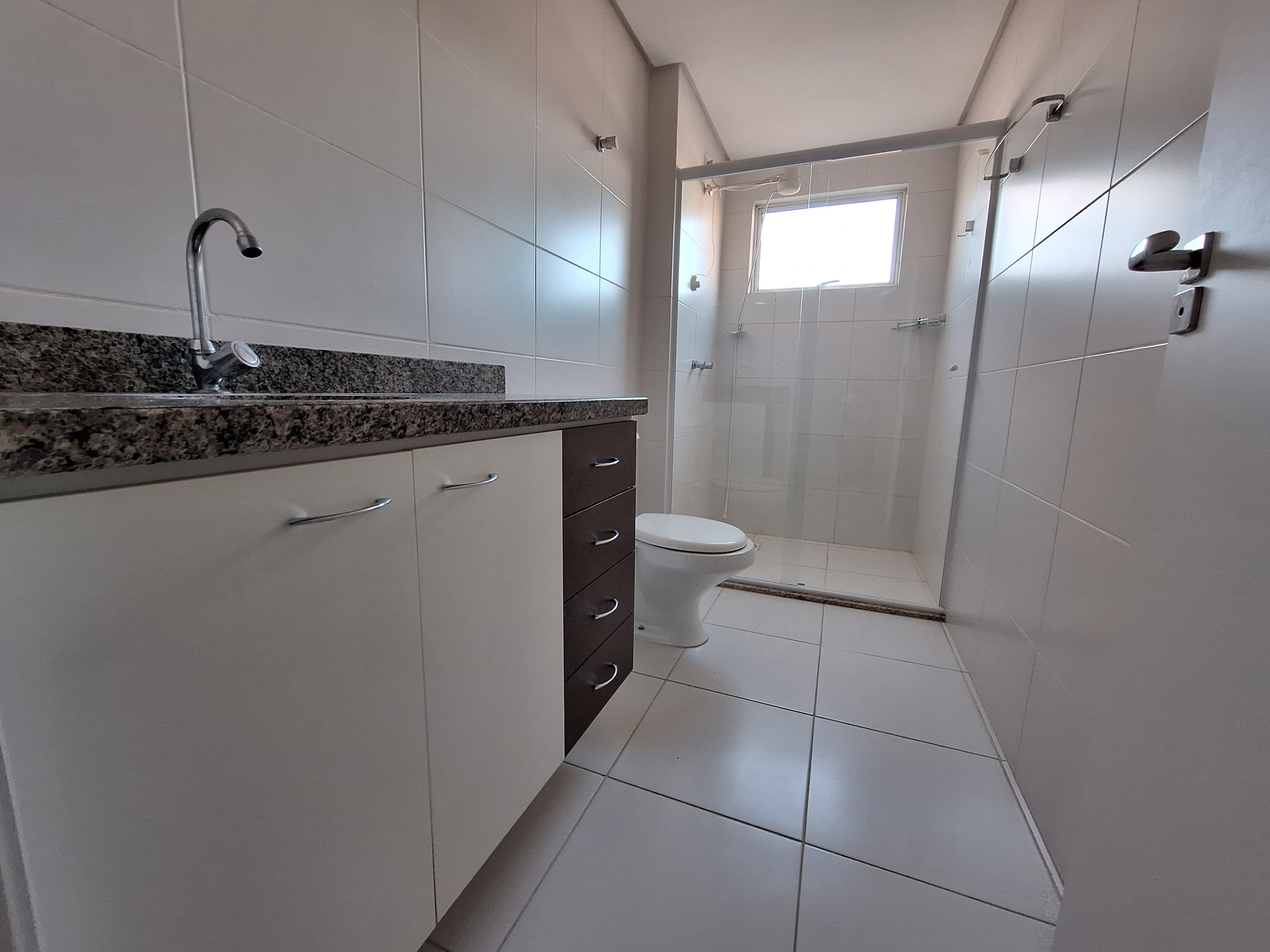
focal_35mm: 13
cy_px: 476
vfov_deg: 89.9
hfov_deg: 106.2
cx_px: 635
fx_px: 477
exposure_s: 1/50
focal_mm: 1.74
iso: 80
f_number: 2.2
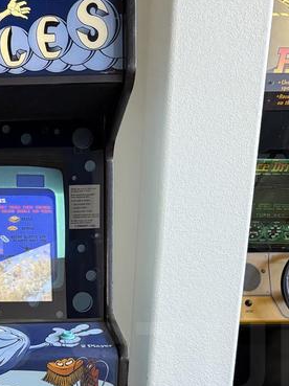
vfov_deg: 35.4
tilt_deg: -17.8
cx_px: 3
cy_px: 364
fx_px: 558
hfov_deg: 27.5
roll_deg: +0.1
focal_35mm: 50
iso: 320
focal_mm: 6.76
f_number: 1.78
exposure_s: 1/60
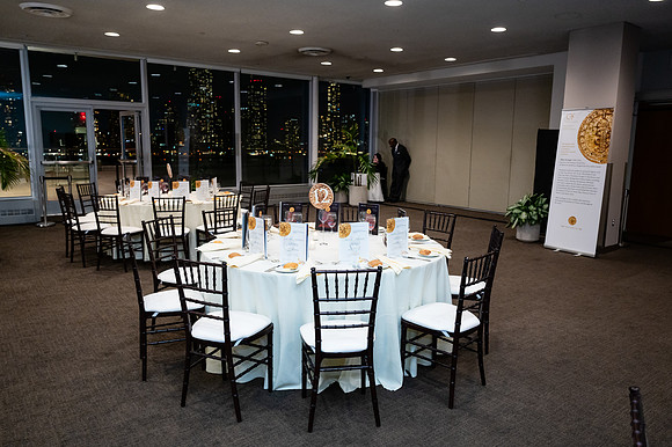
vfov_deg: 47.5
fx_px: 508
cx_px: 340
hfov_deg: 67.0
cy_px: 219
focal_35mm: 27
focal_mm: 26
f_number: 3.2
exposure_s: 1/100
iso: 3200
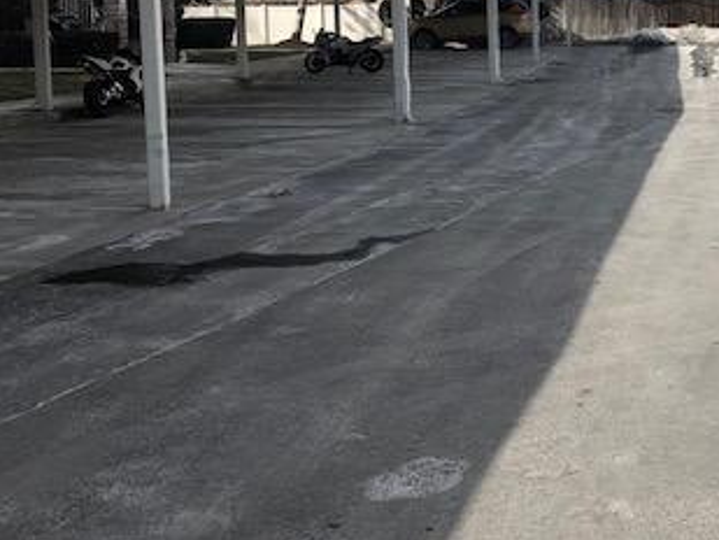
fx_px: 1205
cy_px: 121
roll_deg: +2.7
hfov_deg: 31.8
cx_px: 631
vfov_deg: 24.9
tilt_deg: -2.0
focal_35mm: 58
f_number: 1.8
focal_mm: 3.99
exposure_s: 1/2404
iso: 20
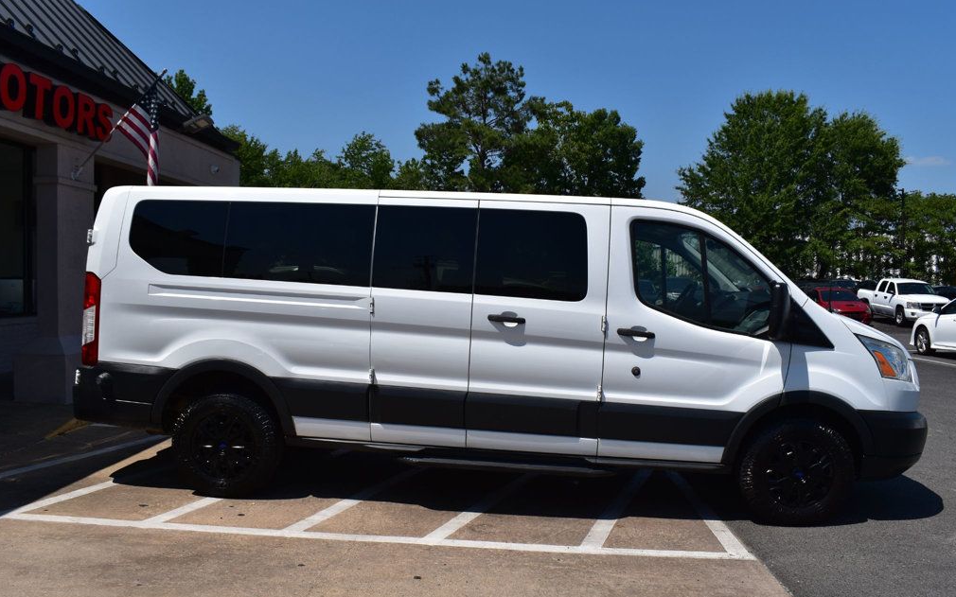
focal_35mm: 31
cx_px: 481
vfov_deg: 40.6
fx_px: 808
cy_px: 321
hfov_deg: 61.2
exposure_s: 1/640
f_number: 11
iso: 200
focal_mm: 20
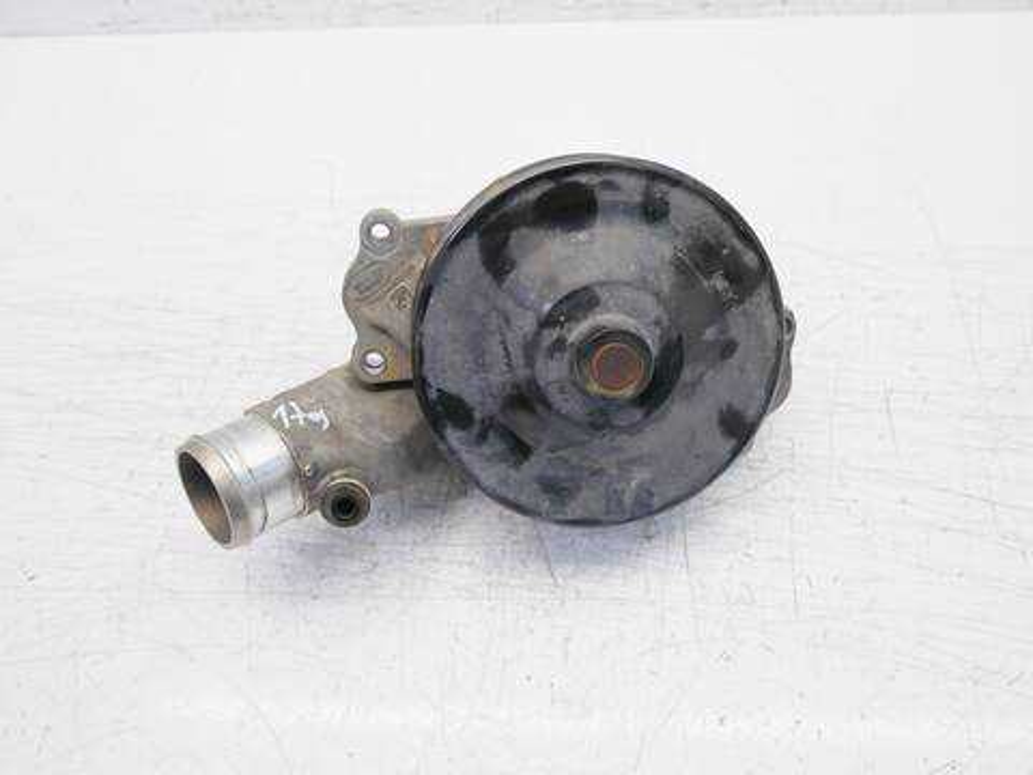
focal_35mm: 34
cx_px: 516
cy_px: 388
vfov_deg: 41.8
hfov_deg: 54.0
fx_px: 1015
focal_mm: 17
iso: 200
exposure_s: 1/80
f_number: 4
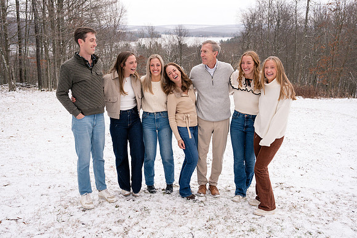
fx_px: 337
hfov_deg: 55.8
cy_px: 119
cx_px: 178
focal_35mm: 34
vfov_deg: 38.9
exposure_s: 1/250
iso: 400
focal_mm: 34
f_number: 6.3
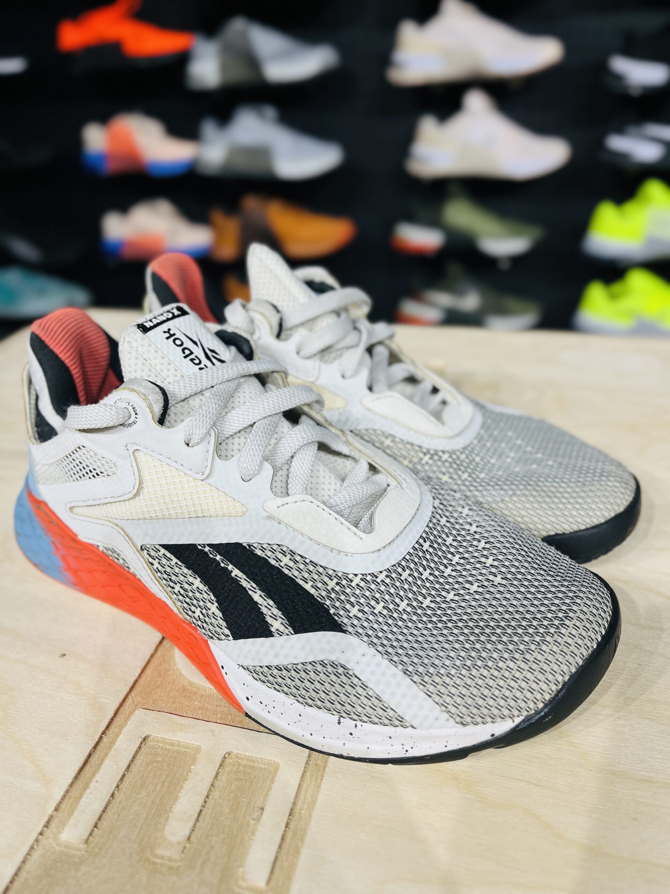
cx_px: 335
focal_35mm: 26
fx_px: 671
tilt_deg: -31.4
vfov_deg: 67.3
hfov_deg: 53.1
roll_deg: +3.4
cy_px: 447
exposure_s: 1/777
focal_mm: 5.1
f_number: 1.6
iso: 50
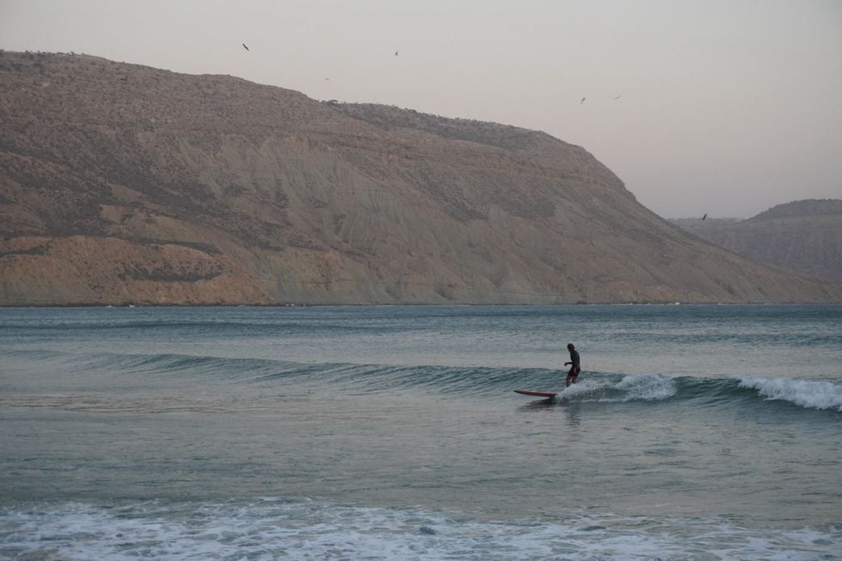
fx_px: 1754
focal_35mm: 75
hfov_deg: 27.0
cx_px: 421
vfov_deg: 18.2
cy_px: 280
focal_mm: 50
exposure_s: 1/200
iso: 1000
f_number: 5.6
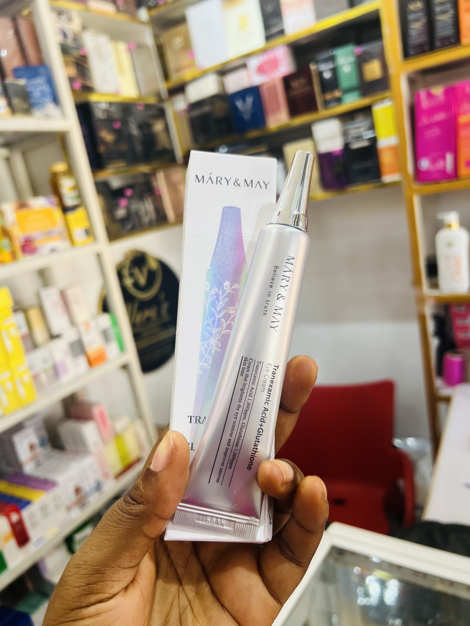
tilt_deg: -13.2
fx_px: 471
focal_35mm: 26
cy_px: 313
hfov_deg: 53.1
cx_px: 235
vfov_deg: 67.3
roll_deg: +11.4
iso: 80
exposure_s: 1/100
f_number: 1.5
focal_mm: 5.7
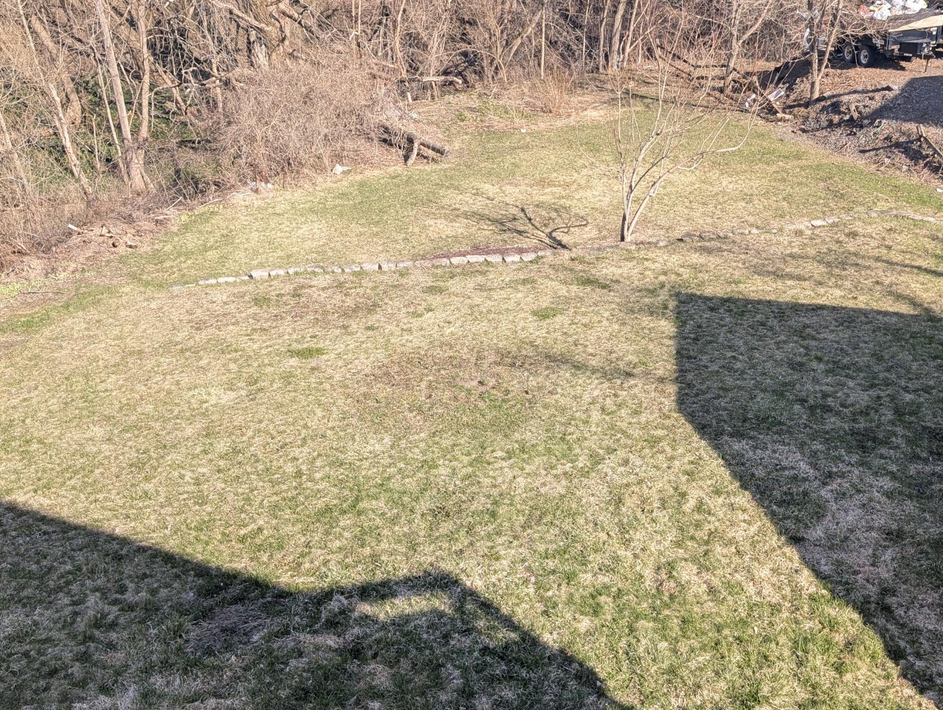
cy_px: 401
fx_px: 1064
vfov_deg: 36.8
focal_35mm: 39
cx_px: 531
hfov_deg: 47.7
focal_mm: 6.9
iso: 23
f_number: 1.68
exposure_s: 1/456
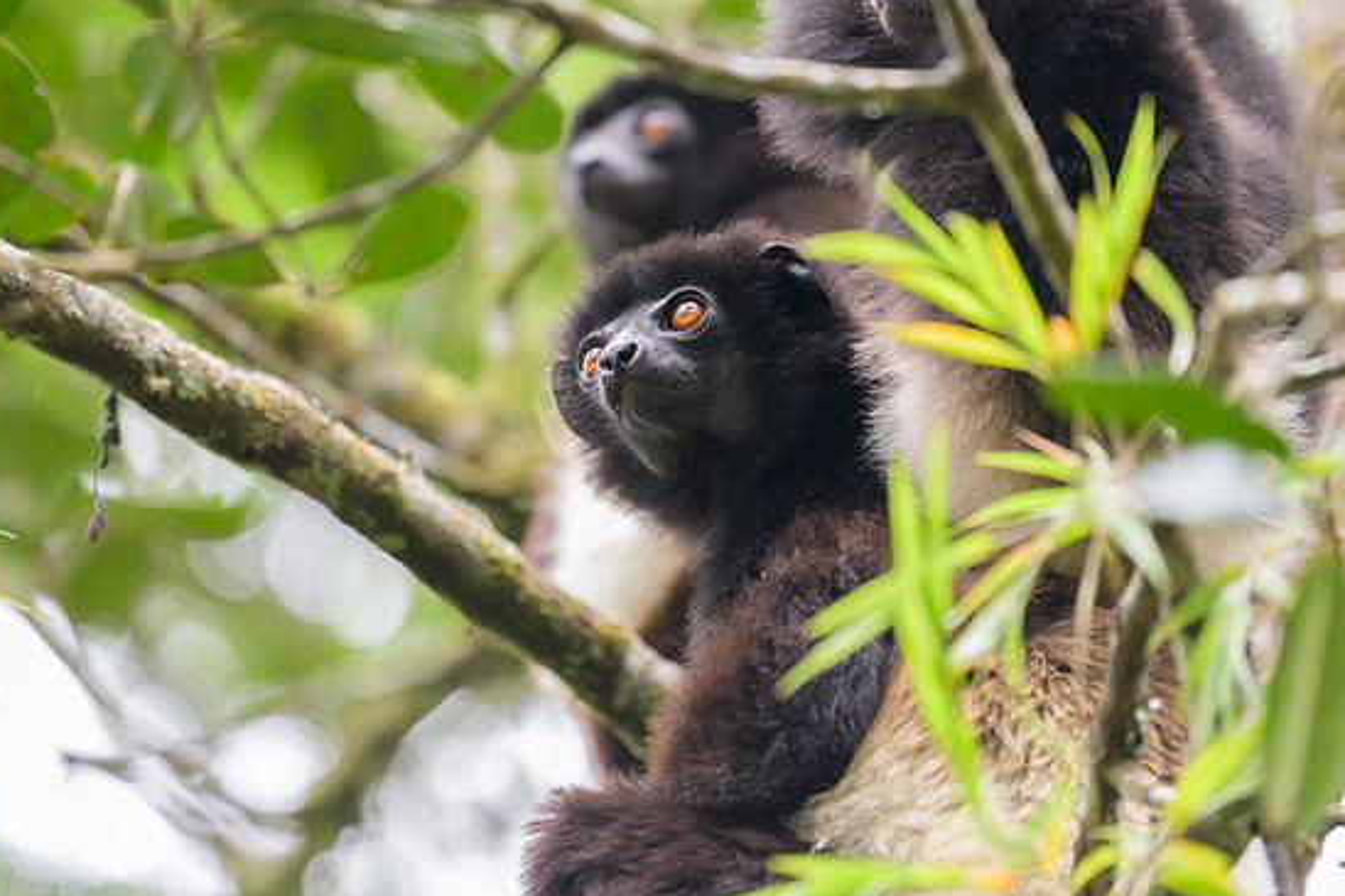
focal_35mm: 600
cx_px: 634
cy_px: 438
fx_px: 22409
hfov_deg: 3.4
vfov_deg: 2.3
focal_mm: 560
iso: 2500
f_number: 4
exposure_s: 1/1250
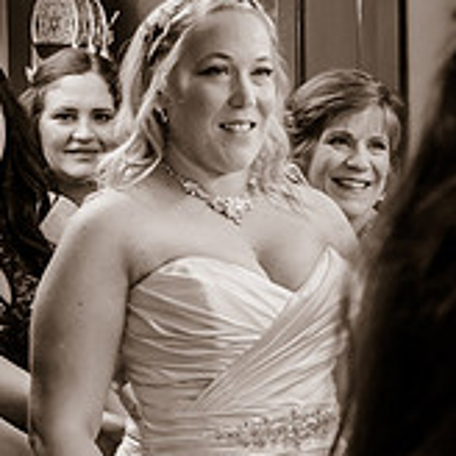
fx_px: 1759
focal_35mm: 118
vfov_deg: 14.8
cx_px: 586
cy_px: 201
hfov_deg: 14.2
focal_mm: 27
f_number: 4
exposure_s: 1/250
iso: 2500
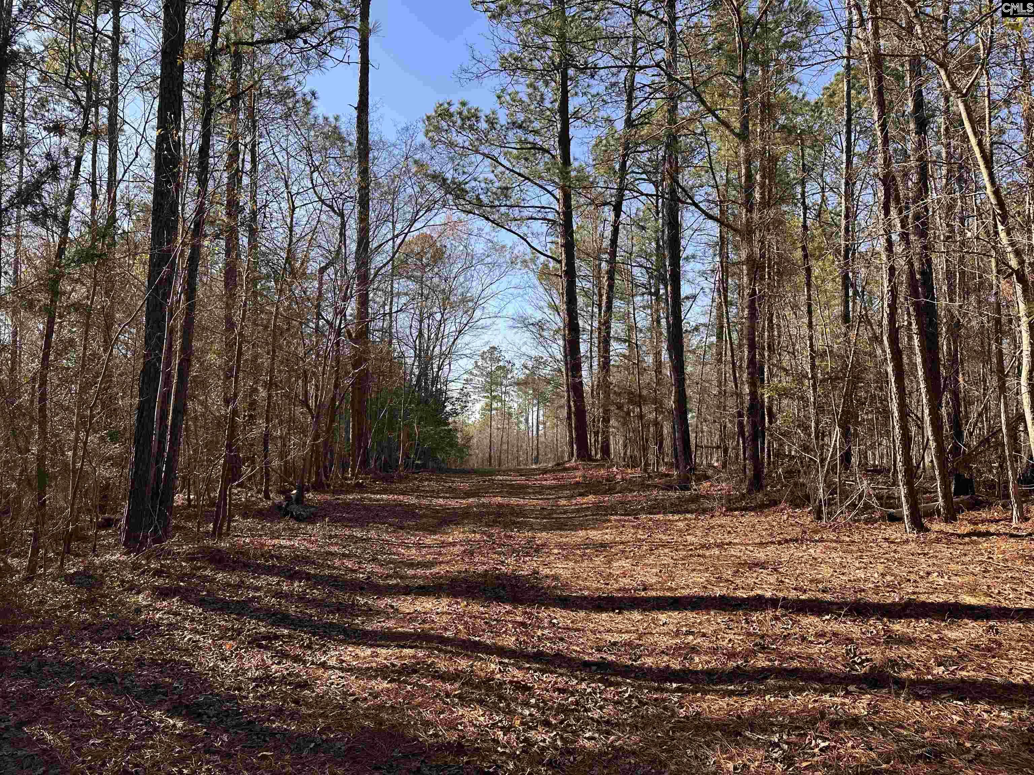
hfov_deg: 71.6
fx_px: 717
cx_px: 517
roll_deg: -1.0
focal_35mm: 24
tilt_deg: +5.4
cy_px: 388
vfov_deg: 56.8
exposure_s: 1/1095
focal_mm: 6.86
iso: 80
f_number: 1.78
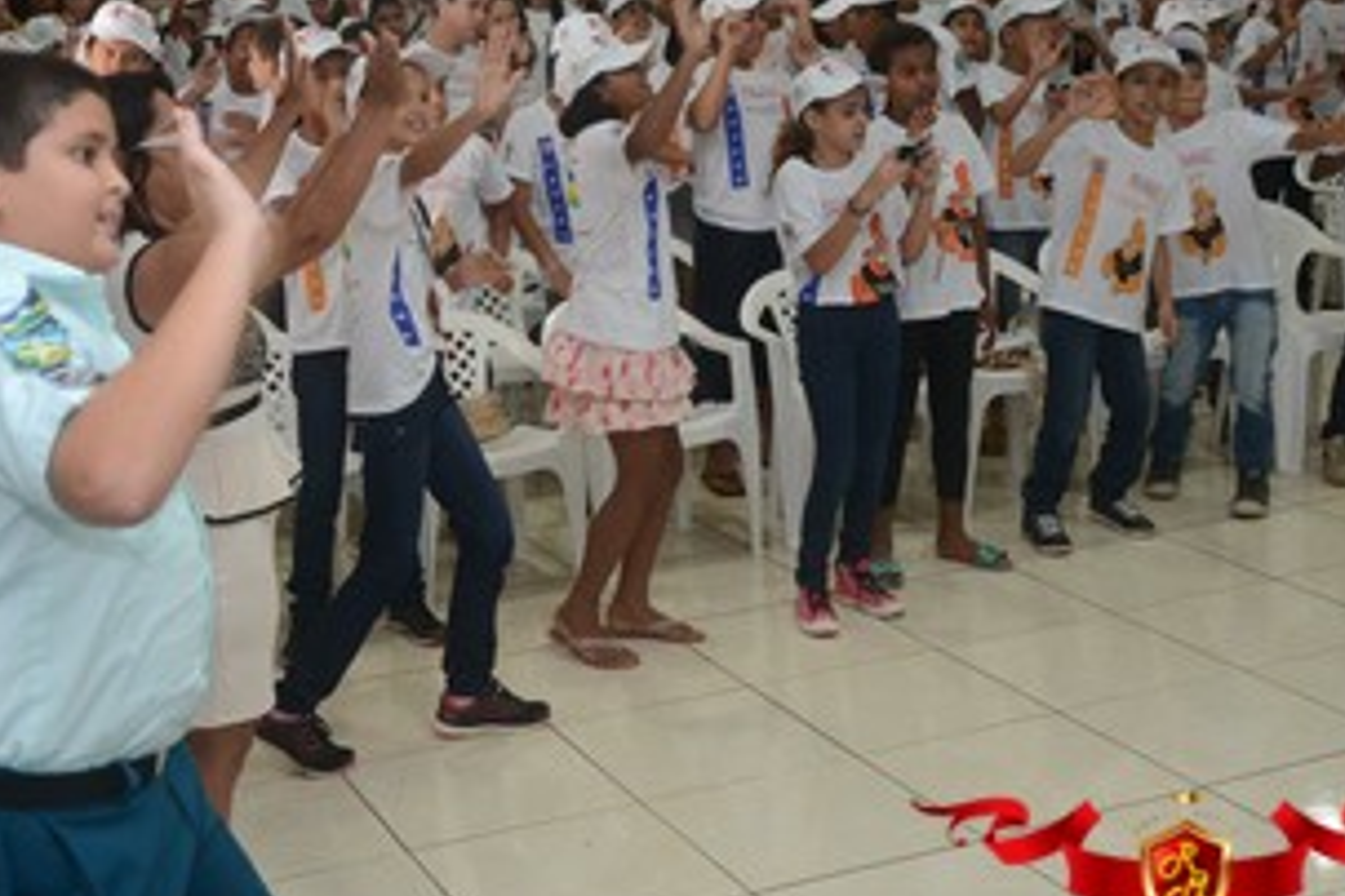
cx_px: 519
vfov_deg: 23.4
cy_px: 413
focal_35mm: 58
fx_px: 2167
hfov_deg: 34.3
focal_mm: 26
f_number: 3.8
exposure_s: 1/125
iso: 1600
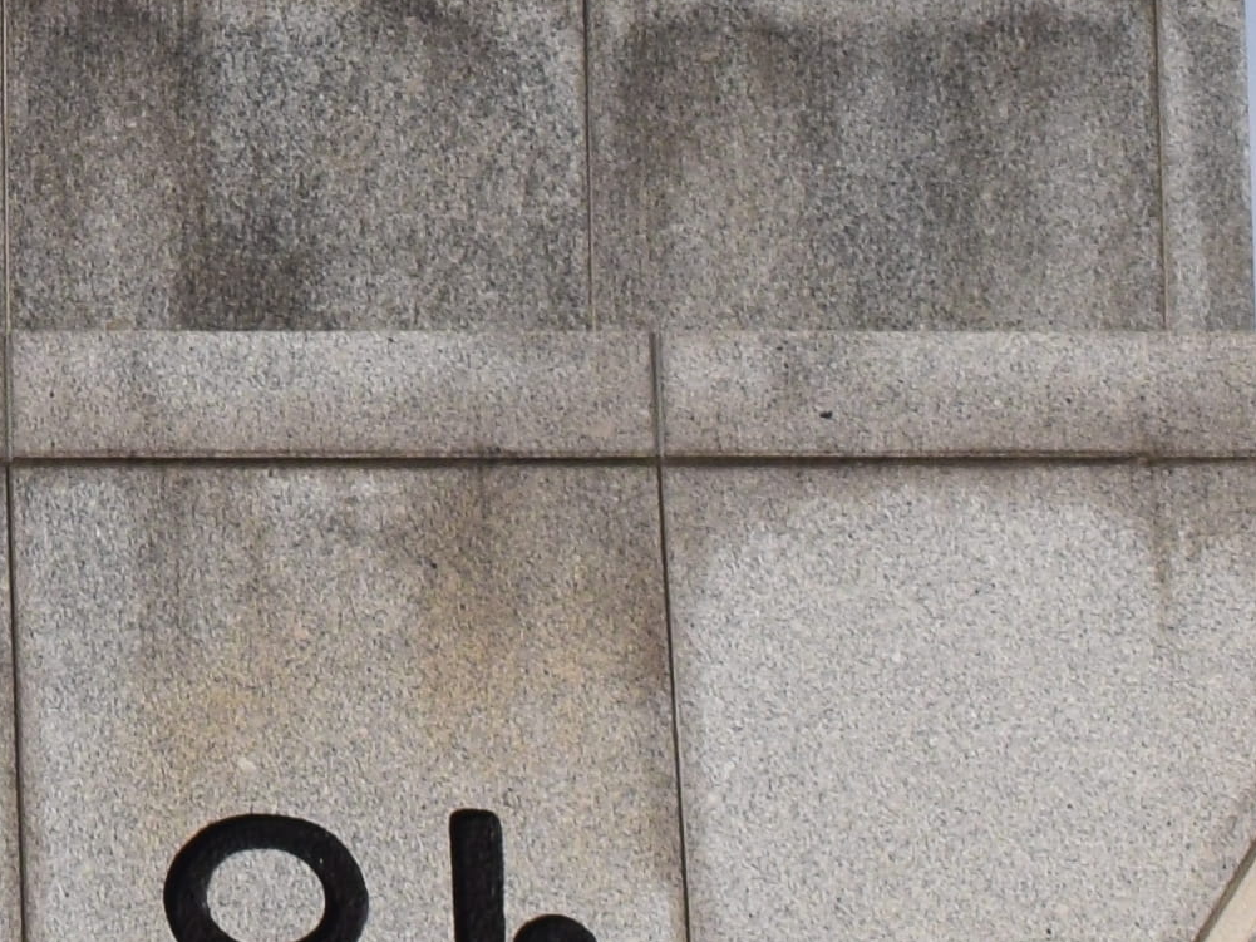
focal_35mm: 294
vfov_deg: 5.0
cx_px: -607
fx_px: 10669
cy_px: -758
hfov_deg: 6.6
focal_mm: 34
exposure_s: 1/500
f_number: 11
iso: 360
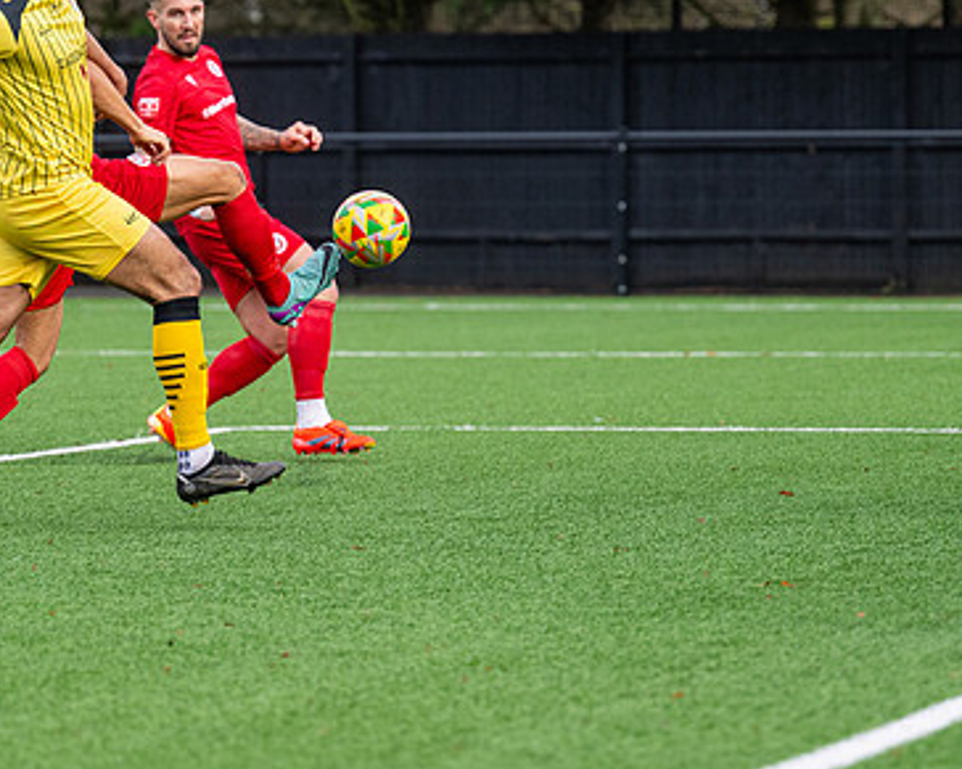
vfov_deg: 5.5
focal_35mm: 279
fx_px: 7941
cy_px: 182
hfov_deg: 6.9
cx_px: 423
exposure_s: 1/1600
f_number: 4
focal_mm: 160
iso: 800
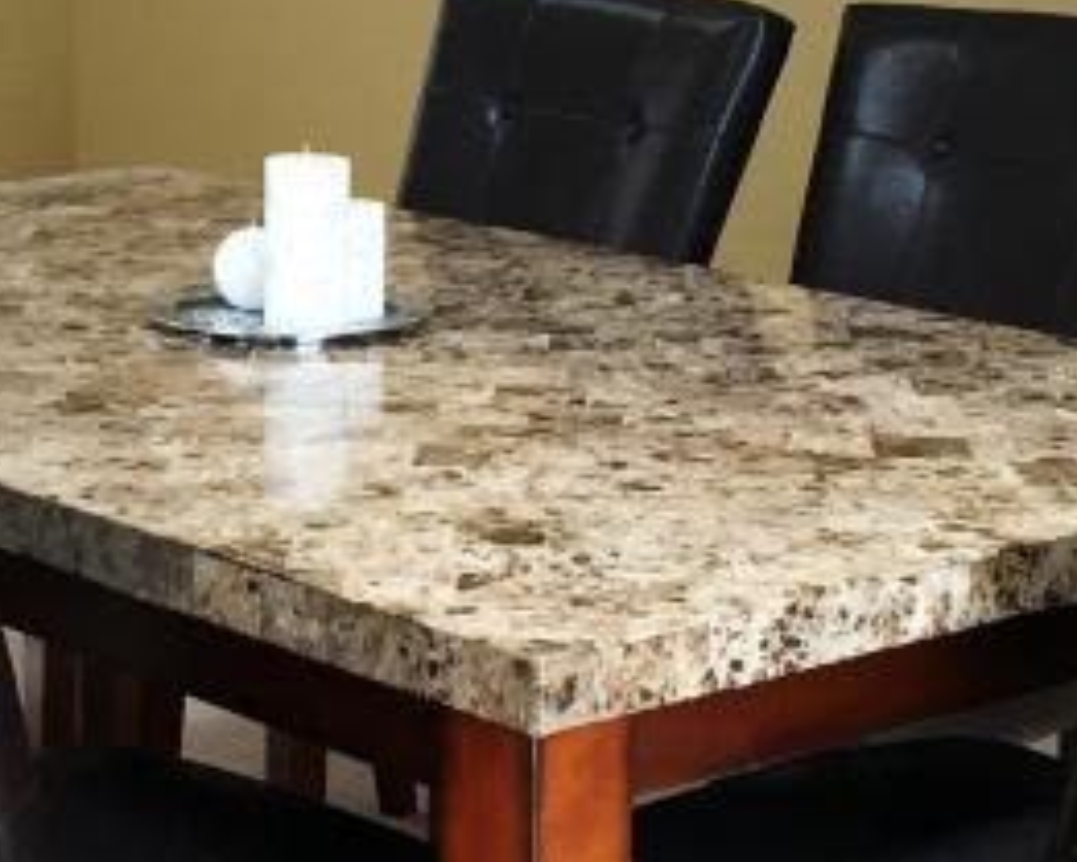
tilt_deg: -8.9
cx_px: 198
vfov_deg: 13.9
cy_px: 285
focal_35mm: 111
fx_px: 3539
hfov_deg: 17.1
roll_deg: +0.0
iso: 32
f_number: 2.2
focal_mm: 4.15
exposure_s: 1/60
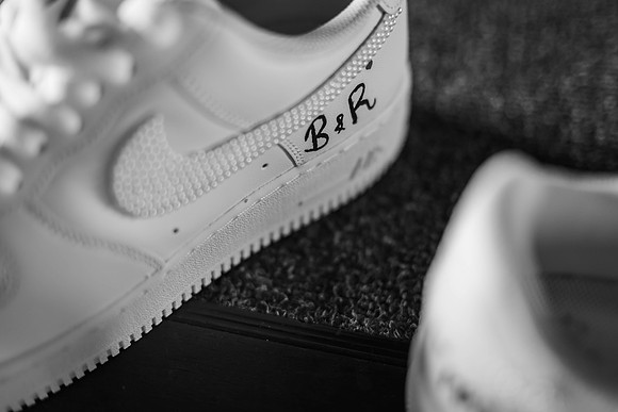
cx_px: 309
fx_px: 858
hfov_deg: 39.6
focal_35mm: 50
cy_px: 206
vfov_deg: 27.0
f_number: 1.6
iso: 500
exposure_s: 1/200
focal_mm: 50
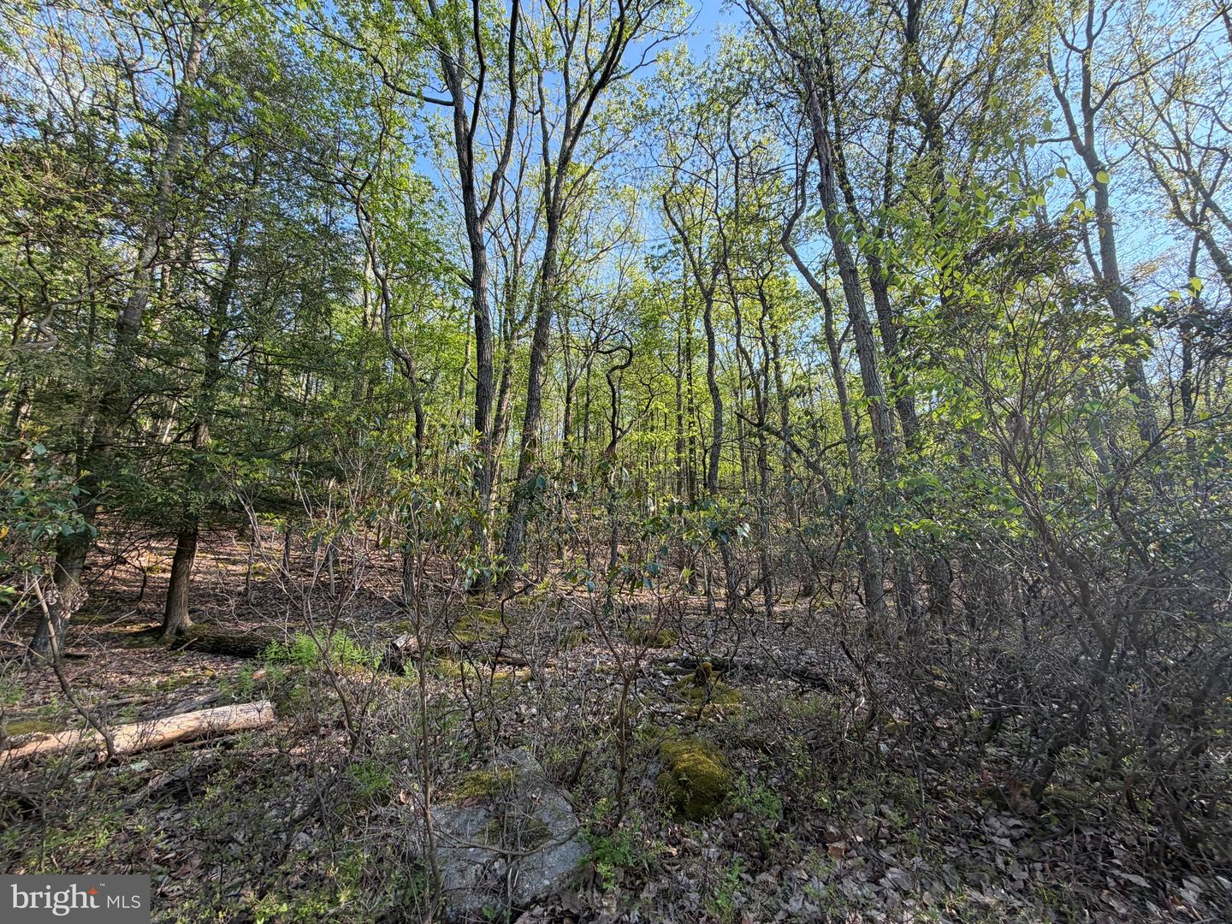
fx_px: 498
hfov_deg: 102.1
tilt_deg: +13.8
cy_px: 462
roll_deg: +0.7
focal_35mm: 14
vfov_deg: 85.7
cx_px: 616
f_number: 2.2
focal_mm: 2.22
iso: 40
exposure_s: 1/212
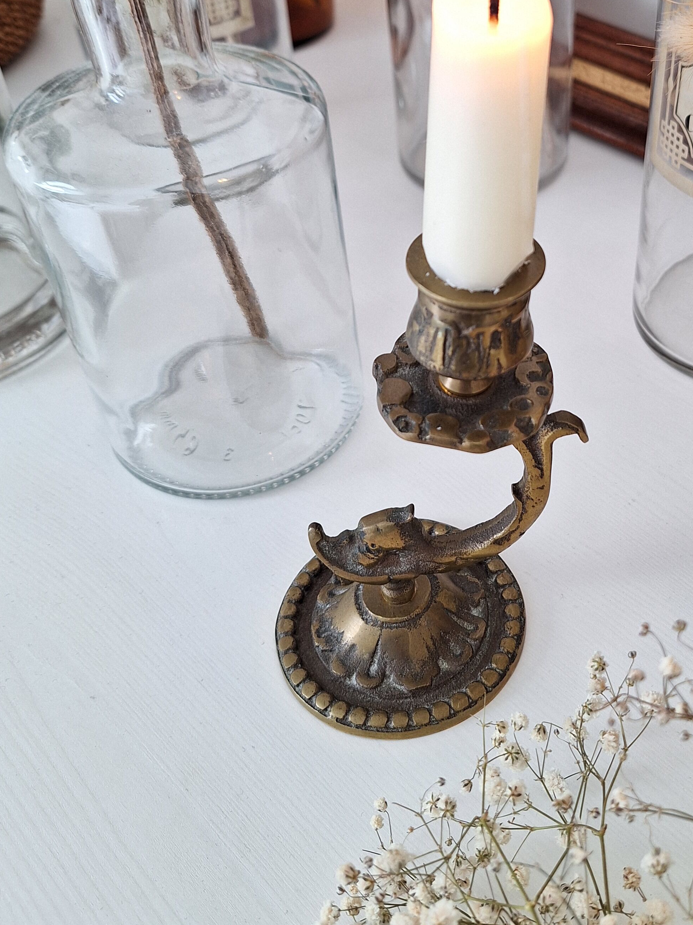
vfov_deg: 50.7
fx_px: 961
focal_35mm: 36
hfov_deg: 39.0
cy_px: 328
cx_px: 487
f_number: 1.8
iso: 64
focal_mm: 5.54
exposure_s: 1/60
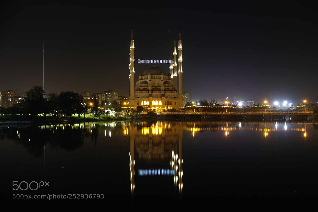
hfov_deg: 40.3
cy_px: 106
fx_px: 433
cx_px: 159
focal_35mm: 49
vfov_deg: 27.5
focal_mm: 32.6
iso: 100
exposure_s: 20
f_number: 4.3
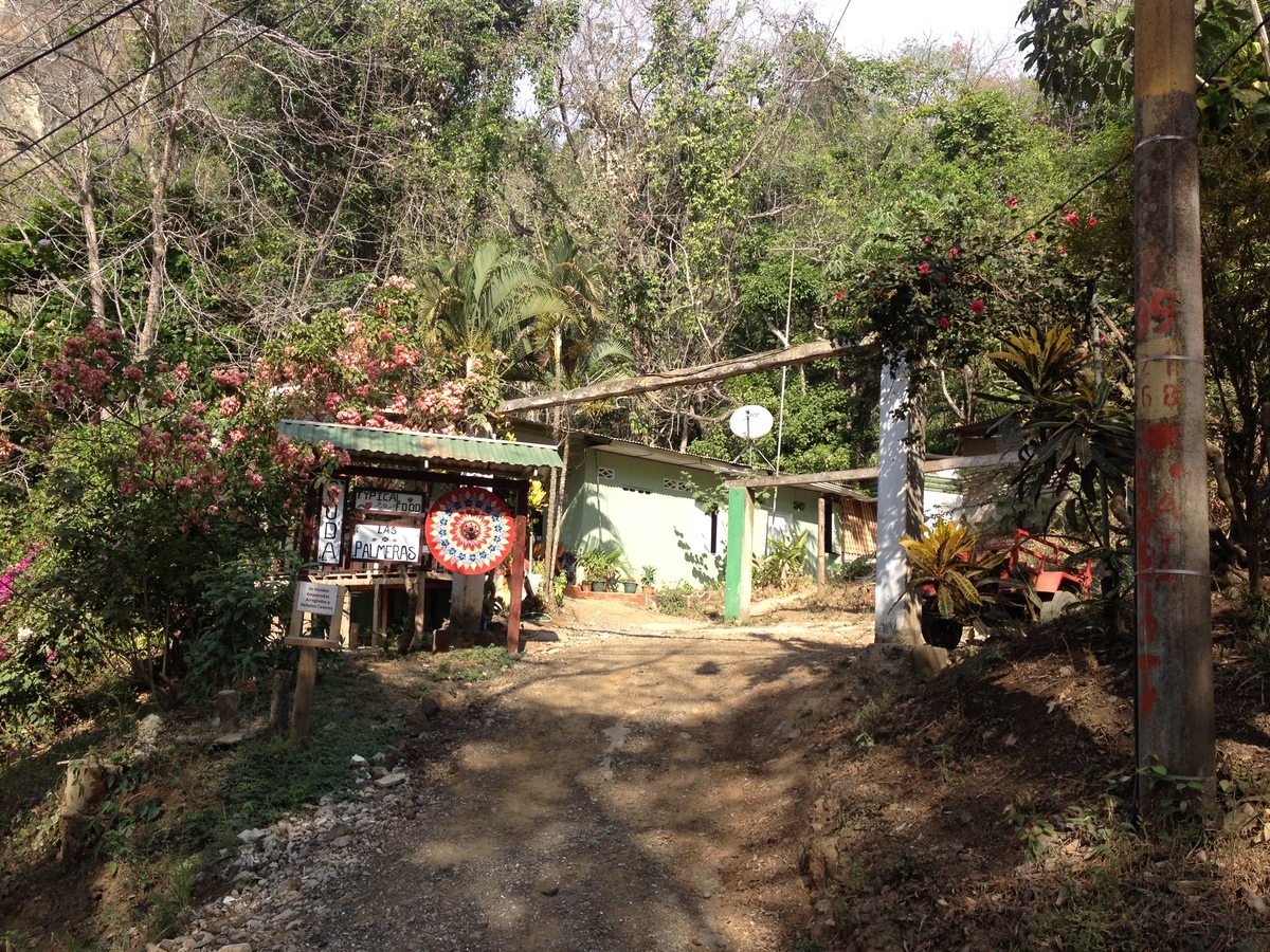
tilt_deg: +4.5
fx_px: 1284
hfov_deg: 52.6
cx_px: 635
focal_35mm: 35
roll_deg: -1.8
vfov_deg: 40.7
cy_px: 476
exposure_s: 1/736
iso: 50
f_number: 2.4
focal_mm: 4.28
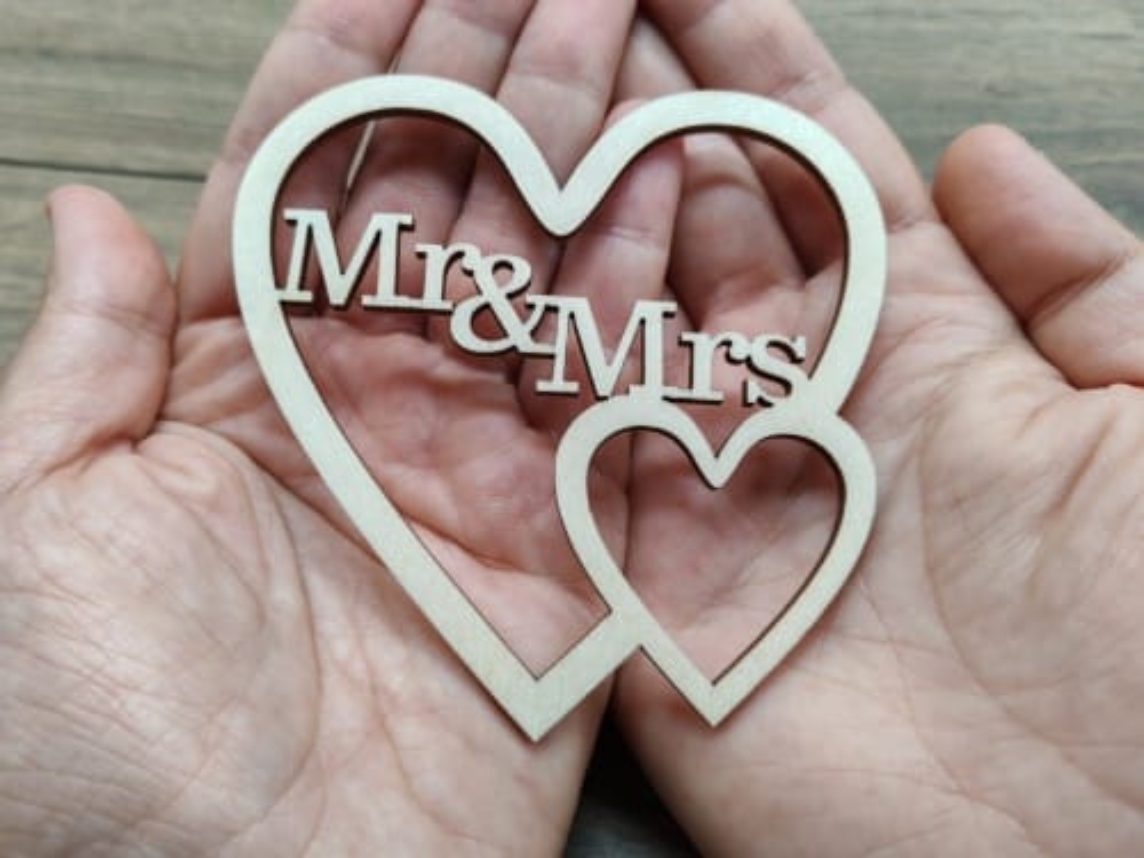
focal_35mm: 27
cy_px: 429
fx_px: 892
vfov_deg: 51.4
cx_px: 572
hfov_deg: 65.3
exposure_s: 1/100
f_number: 1.95
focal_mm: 5.52
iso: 100
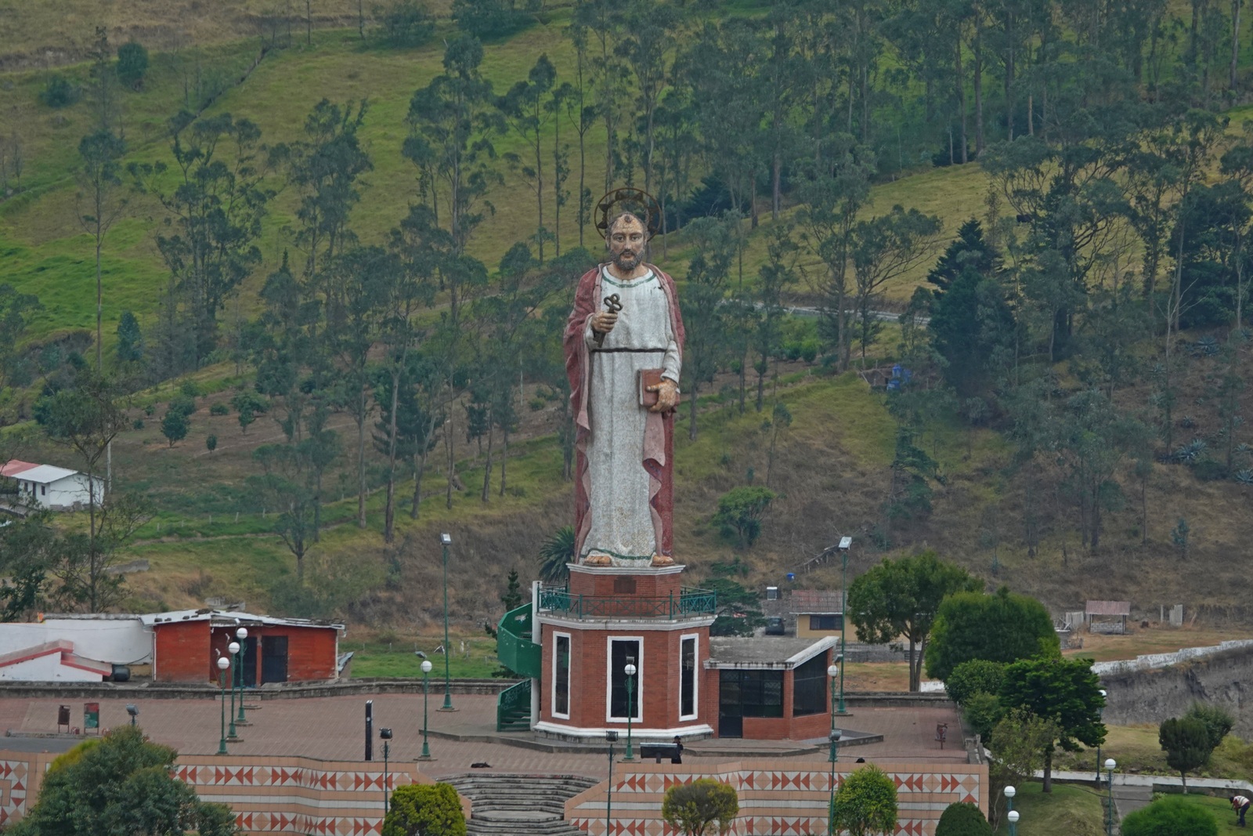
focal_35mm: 509
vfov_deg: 2.7
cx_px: 626
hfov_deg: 4.1
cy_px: 418
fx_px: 17716
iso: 320
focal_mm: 186.64
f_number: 13
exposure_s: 1/80
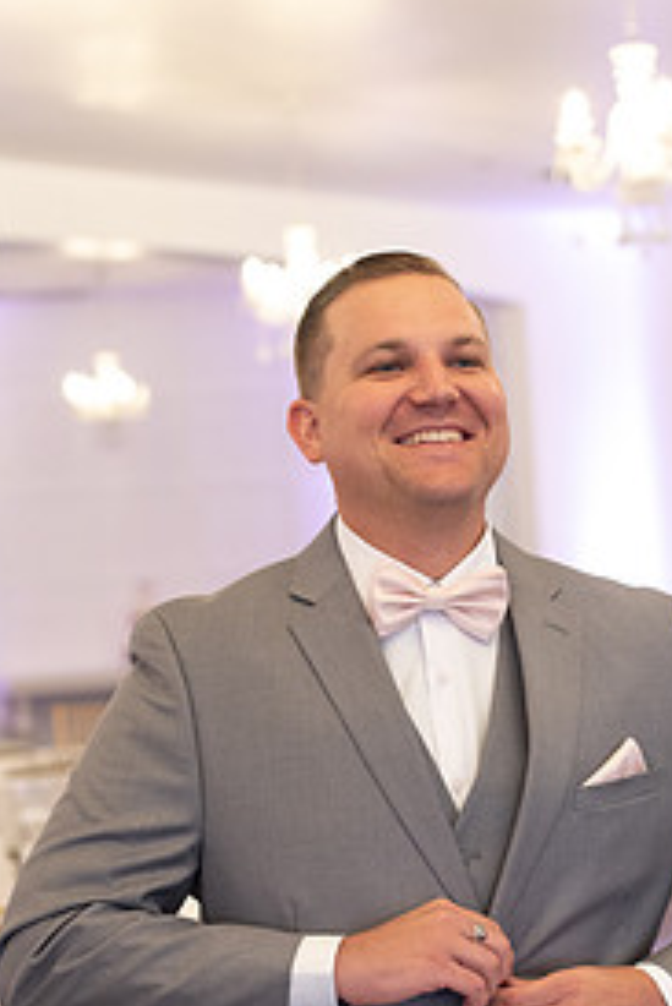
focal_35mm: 82
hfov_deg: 16.6
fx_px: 2293
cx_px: 481
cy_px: 753
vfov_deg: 24.5
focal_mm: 50
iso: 1600
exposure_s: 1/250
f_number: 2.8
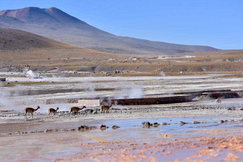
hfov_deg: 20.8
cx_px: 122
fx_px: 662
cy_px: 81
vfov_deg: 14.0
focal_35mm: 98
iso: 250
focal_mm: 98
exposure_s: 1/1250
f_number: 7.1
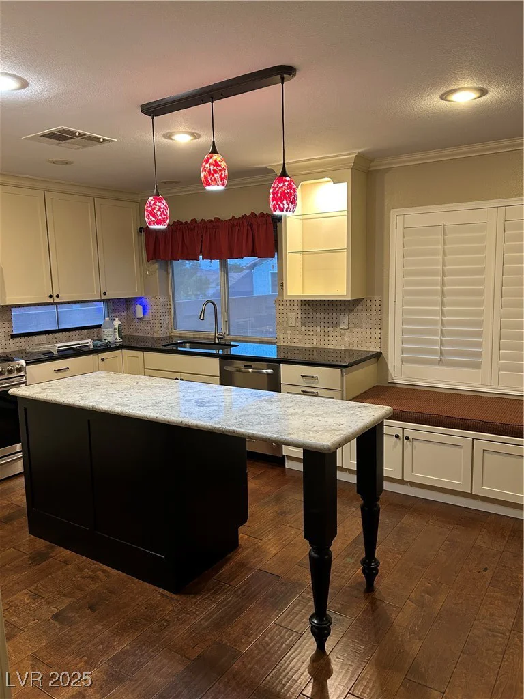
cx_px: 262
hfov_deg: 53.1
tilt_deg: -8.2
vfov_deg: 67.3
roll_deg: +1.4
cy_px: 350
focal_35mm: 26
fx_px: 525
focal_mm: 5.7
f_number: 1.5
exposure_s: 1/60
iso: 200
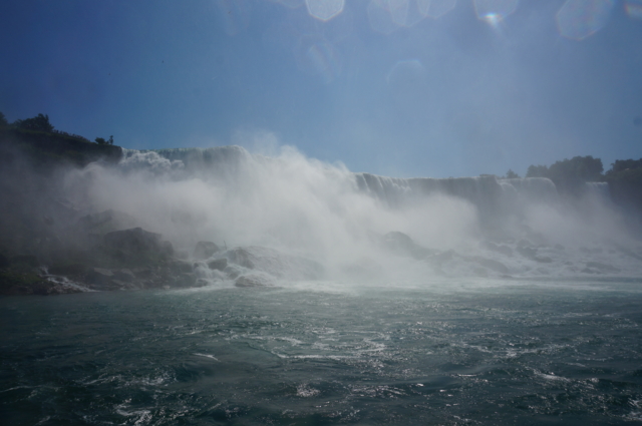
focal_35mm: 24
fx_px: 427
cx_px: 321
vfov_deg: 53.0
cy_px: 213
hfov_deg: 73.8
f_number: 13
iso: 100
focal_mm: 16
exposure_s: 1/640
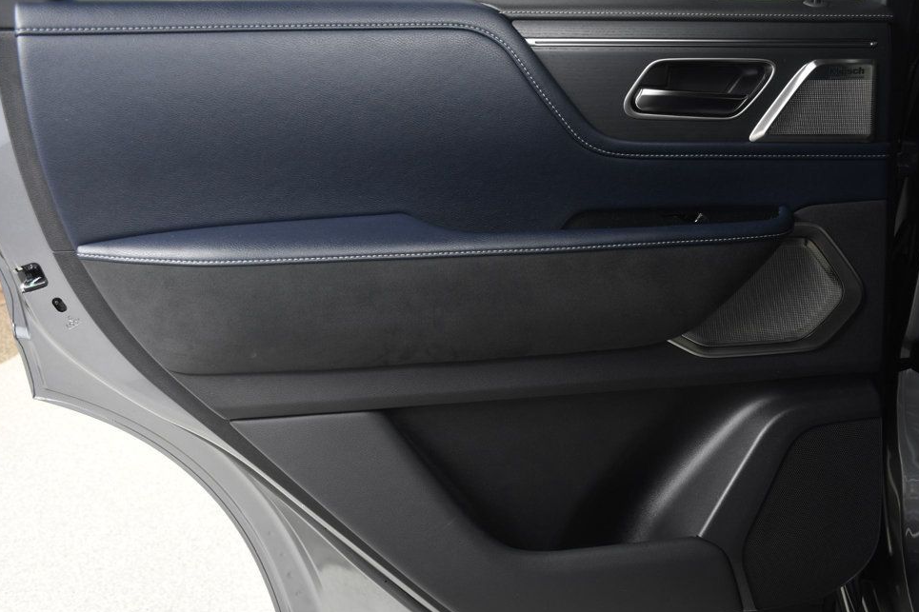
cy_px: 323
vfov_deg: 37.8
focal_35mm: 35
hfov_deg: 54.4
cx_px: 474
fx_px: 893
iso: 100
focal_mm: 22
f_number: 4.5
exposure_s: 1/160
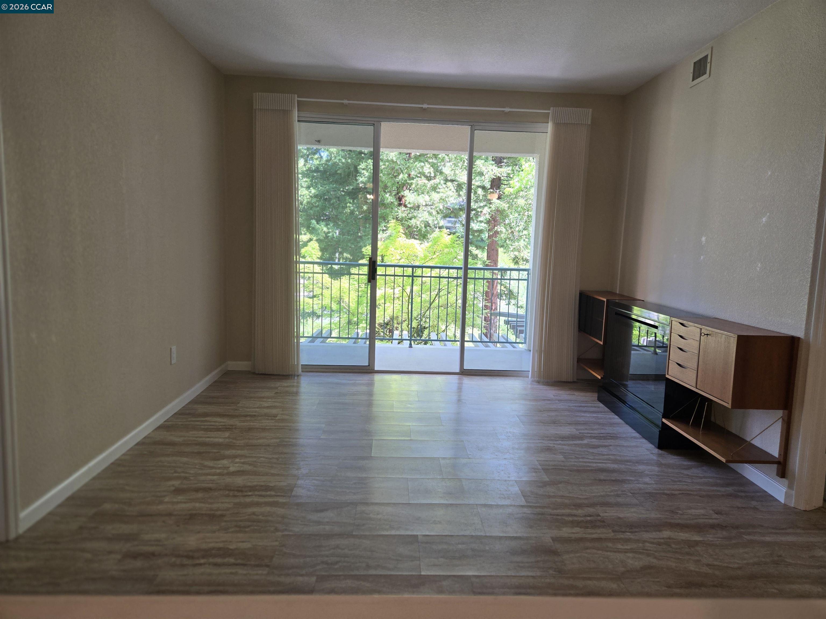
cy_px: 310
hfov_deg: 73.9
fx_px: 549
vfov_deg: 58.9
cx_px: 413
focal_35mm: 23
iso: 80
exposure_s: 1/120
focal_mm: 5.4
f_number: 1.8
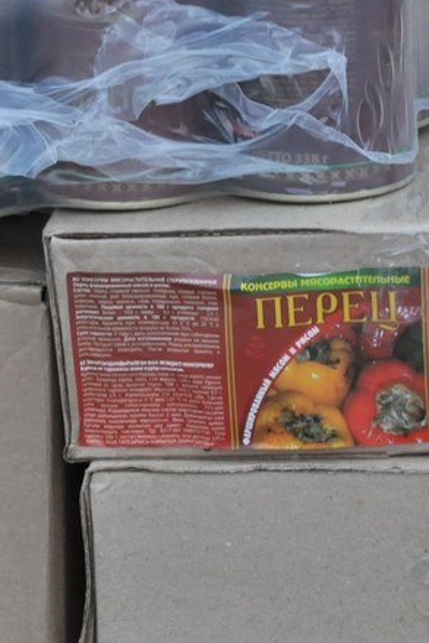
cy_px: 507
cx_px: 122
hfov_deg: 2.7
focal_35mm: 513
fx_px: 9162
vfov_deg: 4.0
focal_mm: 130
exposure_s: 1/50
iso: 1000
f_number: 11
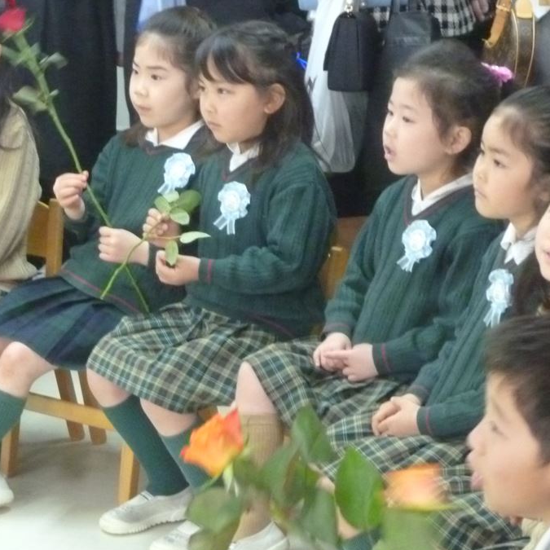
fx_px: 2409
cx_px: 348
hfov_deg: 13.0
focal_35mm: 134
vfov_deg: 13.0
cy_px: 324
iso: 800
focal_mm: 14.2
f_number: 5.5
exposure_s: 1/15
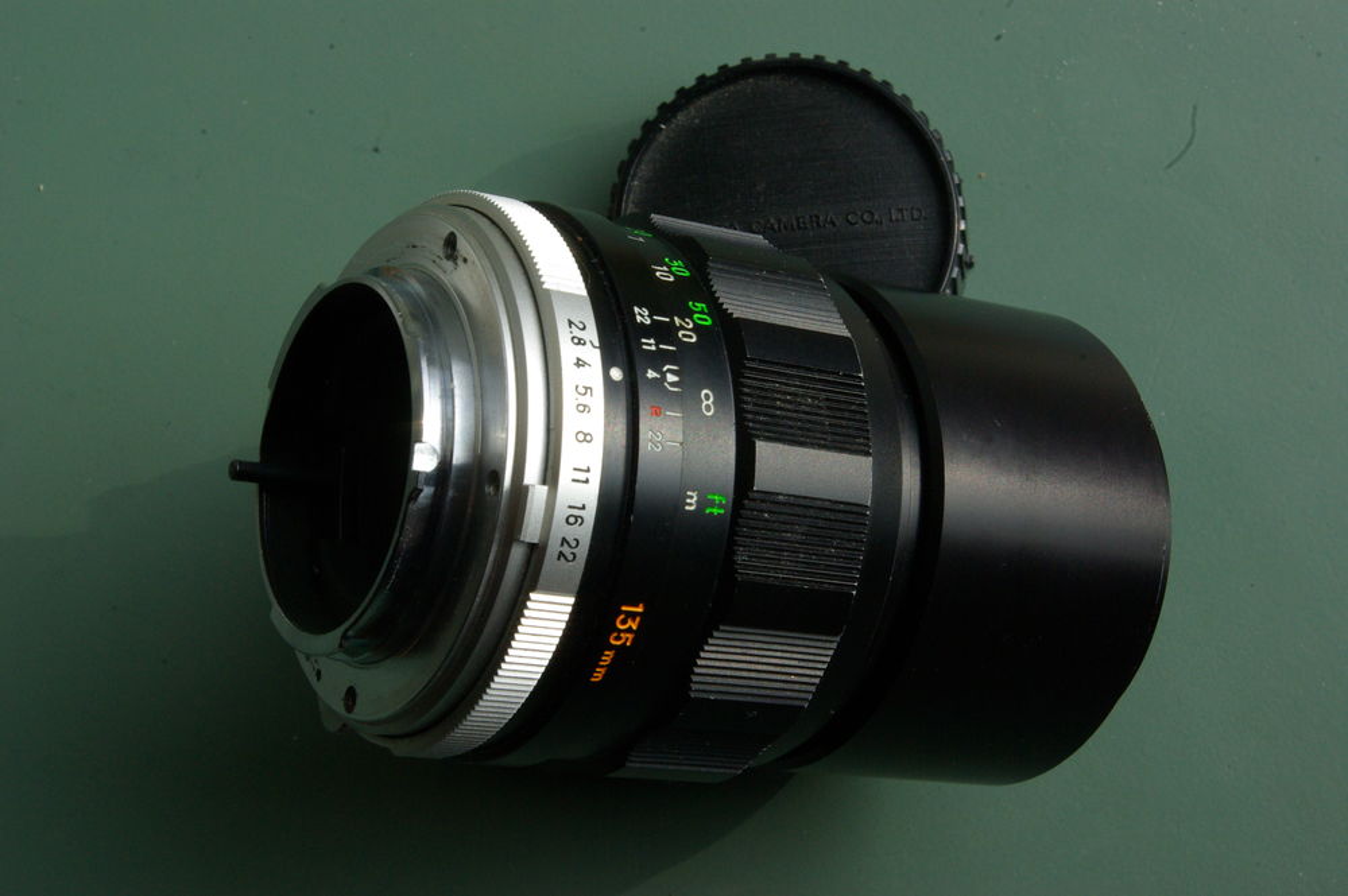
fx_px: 2525
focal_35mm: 68
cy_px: 448
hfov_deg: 29.9
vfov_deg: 20.1
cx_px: 674
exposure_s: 1/30
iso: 400
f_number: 22
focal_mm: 45
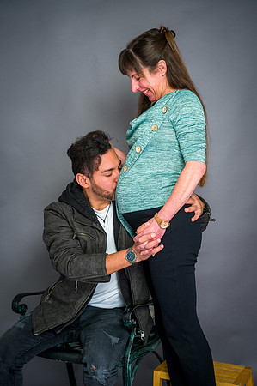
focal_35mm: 49
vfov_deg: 40.4
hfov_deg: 27.5
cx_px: 128
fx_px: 526
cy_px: 193
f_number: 5.6
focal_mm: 49
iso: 200
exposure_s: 1/100
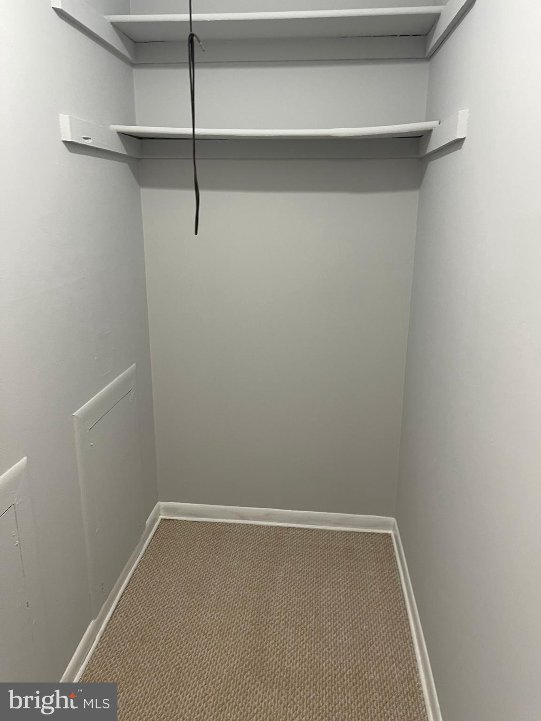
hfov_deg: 54.9
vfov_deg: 69.4
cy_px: 360
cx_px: 270
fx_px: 521
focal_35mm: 25
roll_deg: -0.2
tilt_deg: -16.8
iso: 125
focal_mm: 5.1
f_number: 1.6
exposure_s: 1/60
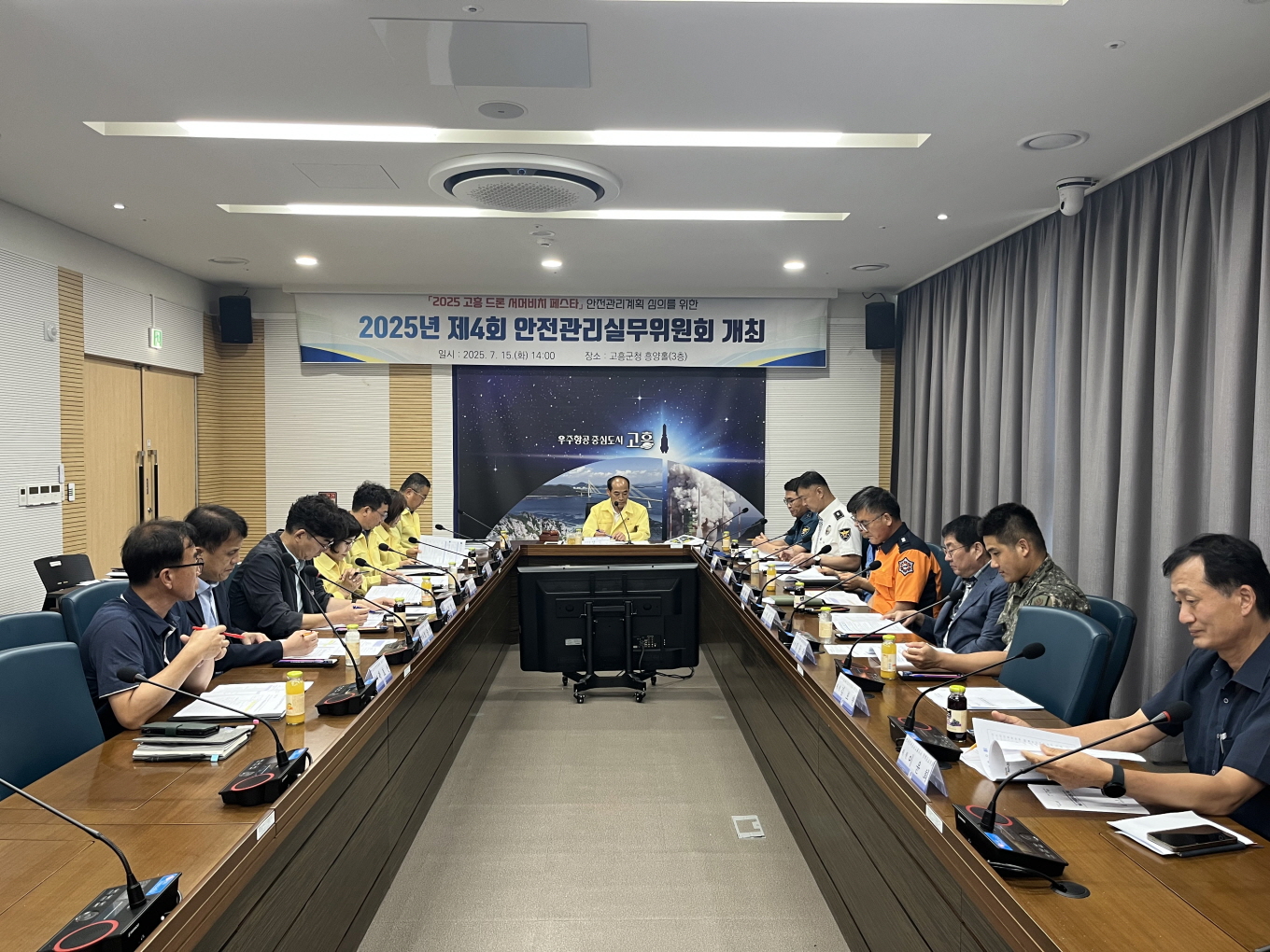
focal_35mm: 26
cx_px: 635
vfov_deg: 53.1
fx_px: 954
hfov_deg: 67.3
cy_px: 476
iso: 100
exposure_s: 1/60
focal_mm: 5.1
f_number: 1.6
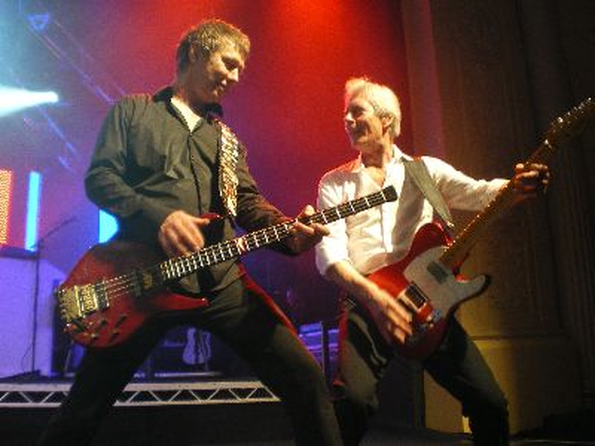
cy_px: 223
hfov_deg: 51.4
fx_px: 619
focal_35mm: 36
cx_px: 298
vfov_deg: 39.7
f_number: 3.1
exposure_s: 1/50
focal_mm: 6.3
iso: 200
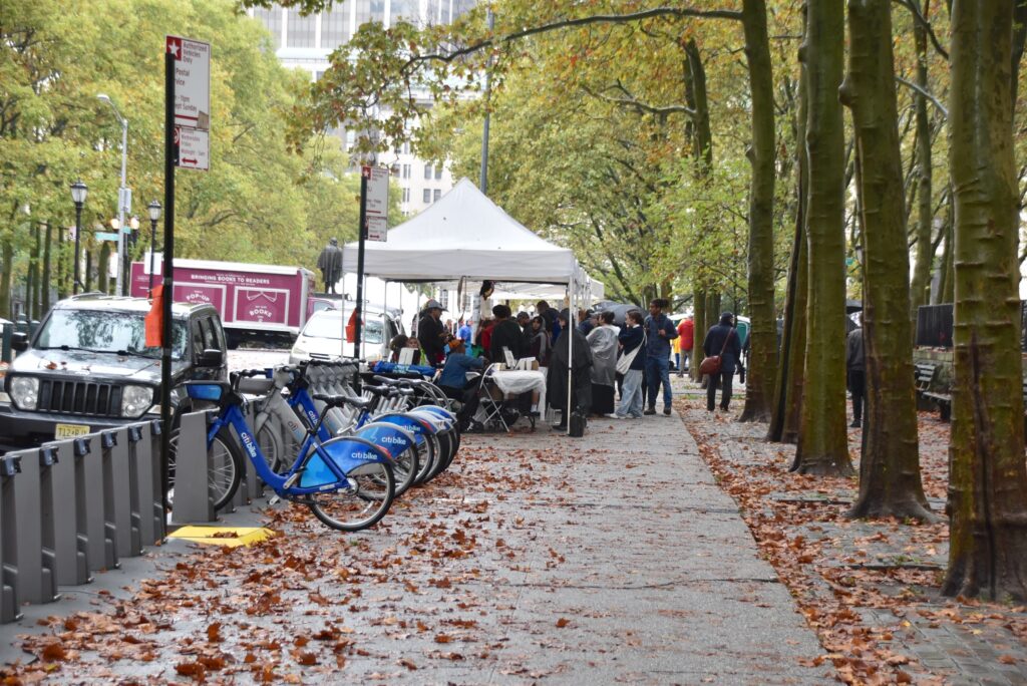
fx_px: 2654
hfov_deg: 21.9
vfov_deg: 14.7
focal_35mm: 93
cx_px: 514
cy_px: 343
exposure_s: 1/100
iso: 500
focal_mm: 62
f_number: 5
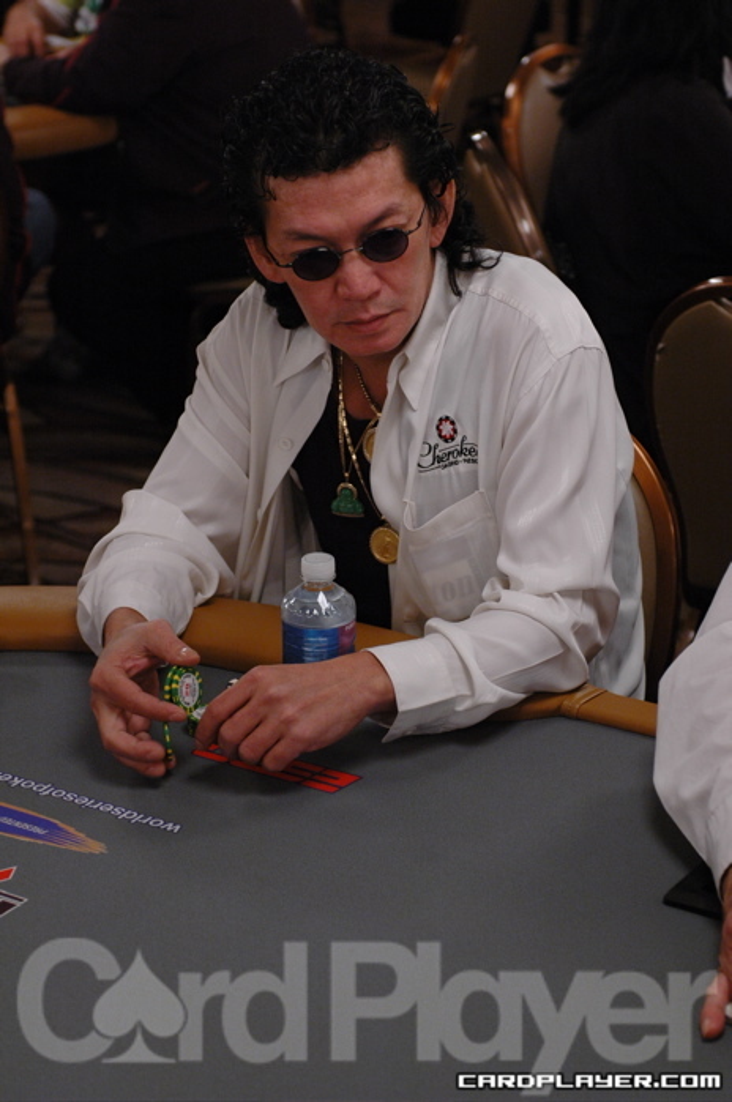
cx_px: 366
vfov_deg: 26.0
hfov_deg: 17.4
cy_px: 551
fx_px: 2386
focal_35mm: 78
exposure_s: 1/80
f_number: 4
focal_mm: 52
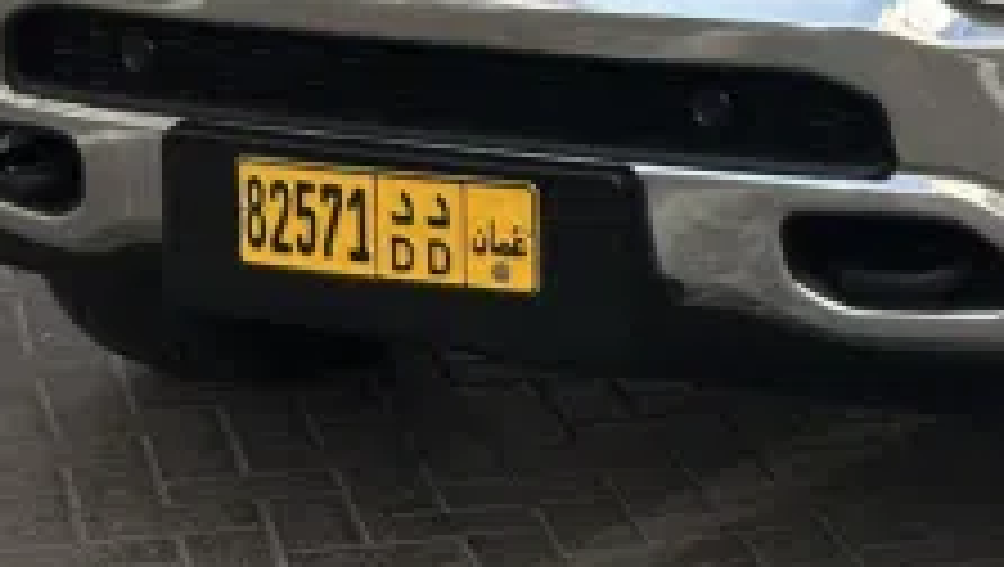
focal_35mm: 150
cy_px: -414
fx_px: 3998
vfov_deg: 7.9
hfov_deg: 14.0
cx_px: 1135
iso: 80
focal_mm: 6.86
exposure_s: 1/2304
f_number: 1.78
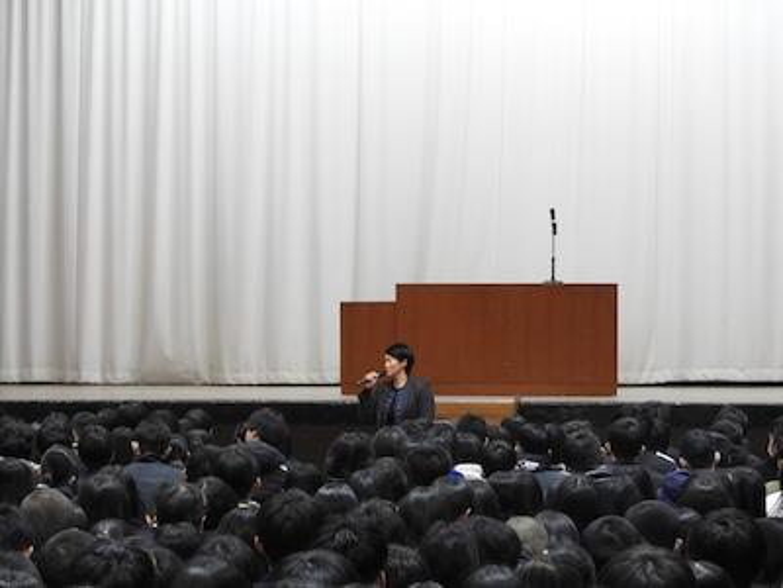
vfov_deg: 8.7
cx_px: 392
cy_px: 294
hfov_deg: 11.6
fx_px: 3845
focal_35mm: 170
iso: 400
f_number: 5.2
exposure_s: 1/15
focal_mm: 30.5
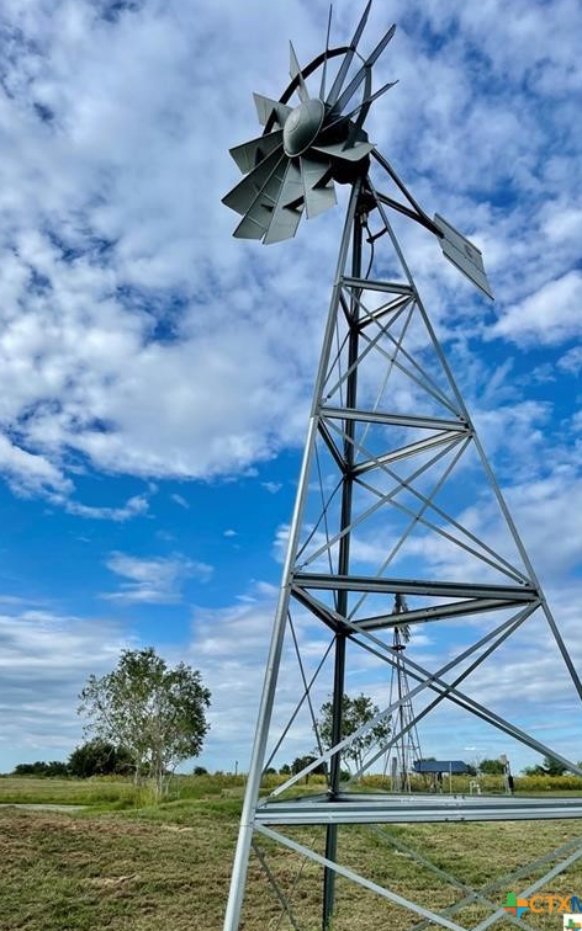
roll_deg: -0.9
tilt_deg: +23.7
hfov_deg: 44.5
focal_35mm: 28
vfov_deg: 66.5
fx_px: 711
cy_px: 464
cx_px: 279
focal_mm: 5.1
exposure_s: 1/4902
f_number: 1.6
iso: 32
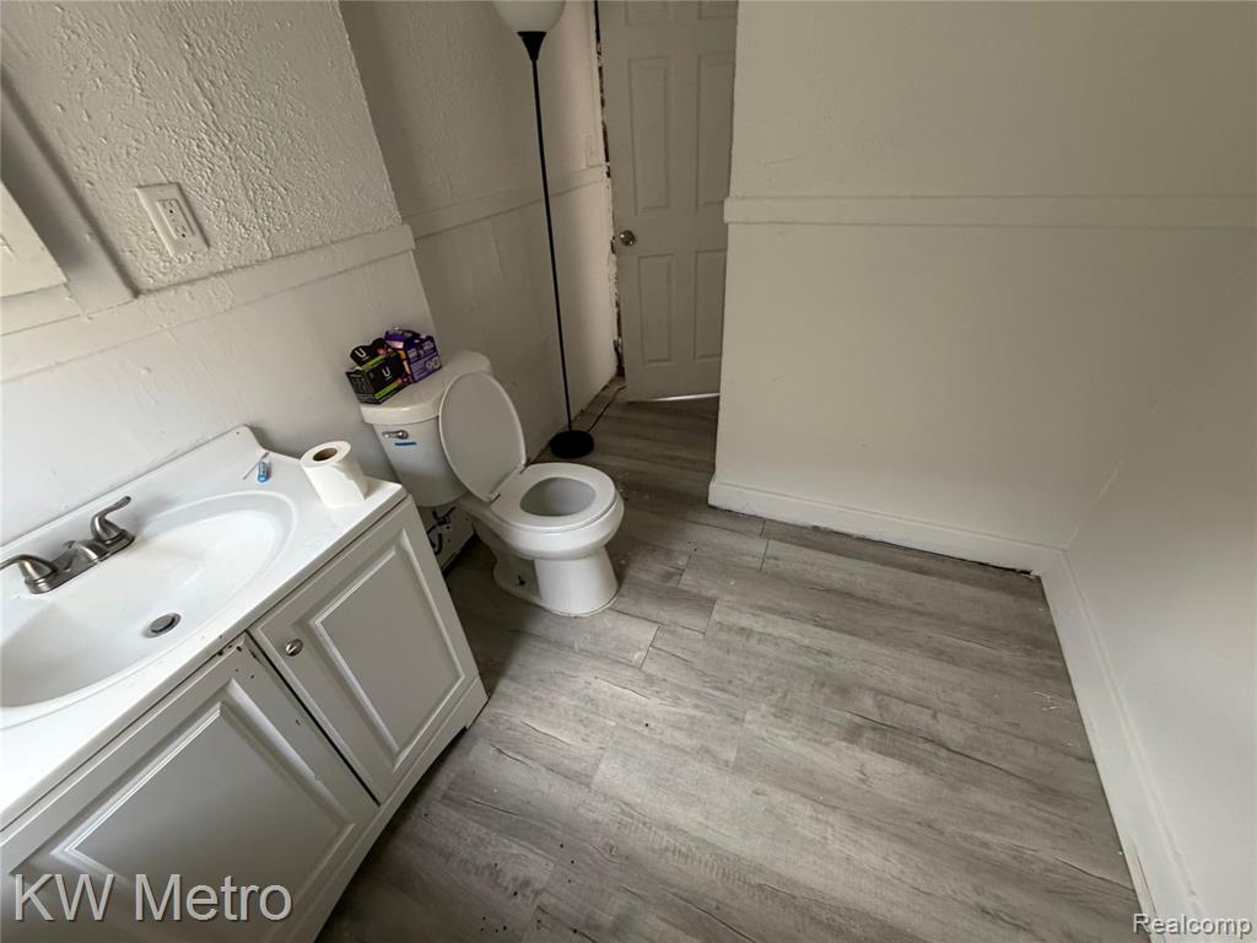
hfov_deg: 102.1
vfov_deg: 85.7
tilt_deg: -34.9
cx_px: 628
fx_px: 508
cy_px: 472
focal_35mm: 14
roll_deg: +4.0
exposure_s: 1/72
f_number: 2.2
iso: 320
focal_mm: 2.22
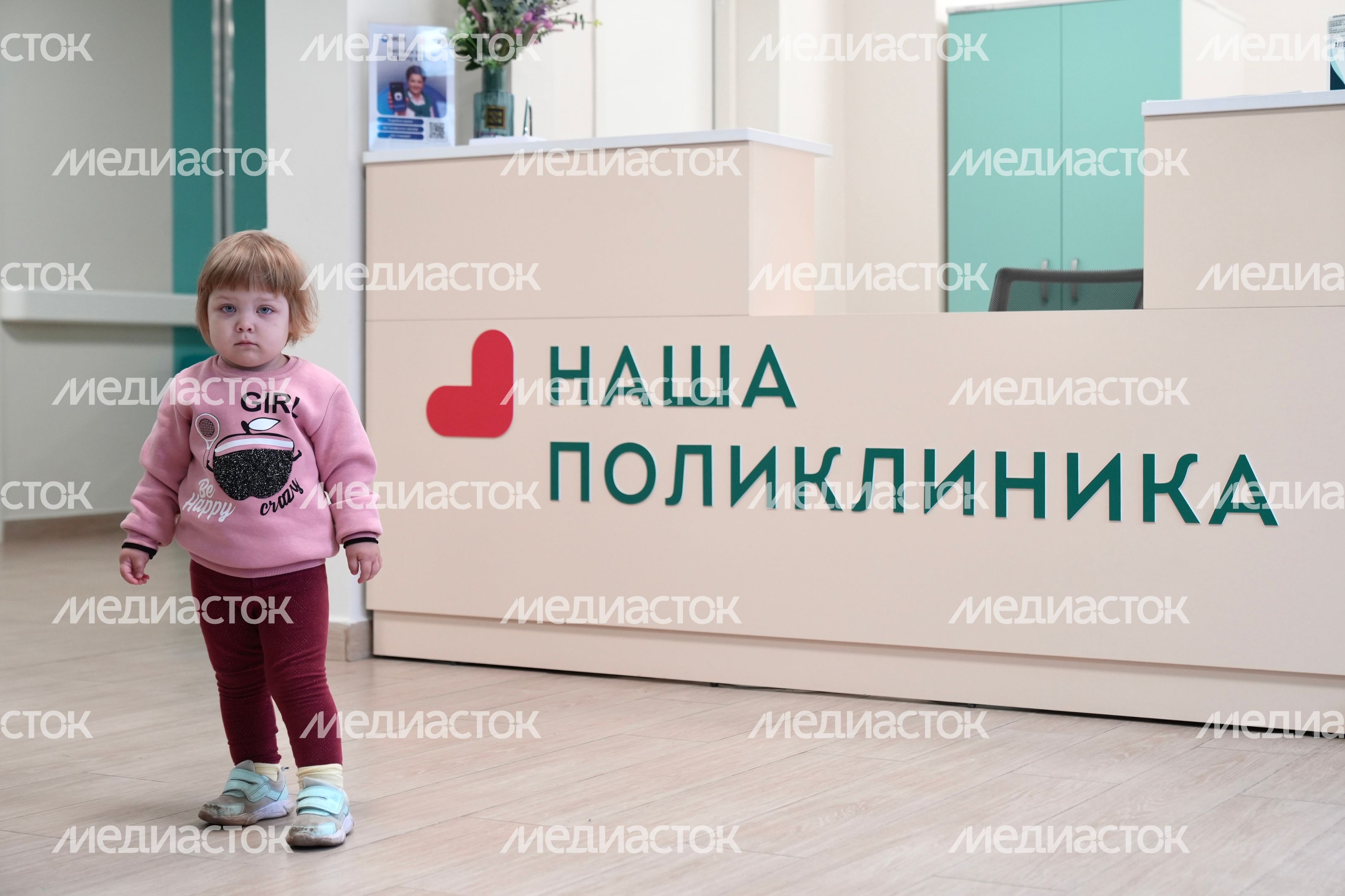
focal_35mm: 56
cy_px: 448
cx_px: 672
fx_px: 2092
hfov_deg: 35.6
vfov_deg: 24.2
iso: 1000
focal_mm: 56
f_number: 4
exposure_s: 1/125
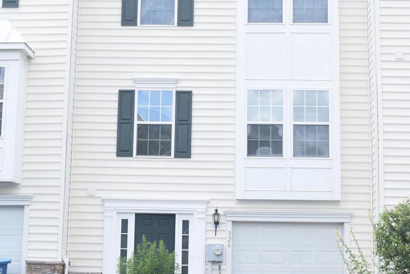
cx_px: 190
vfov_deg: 17.7
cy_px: 93
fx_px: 877
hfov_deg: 26.3
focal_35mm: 77
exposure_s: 1/250
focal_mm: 28
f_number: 8
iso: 280
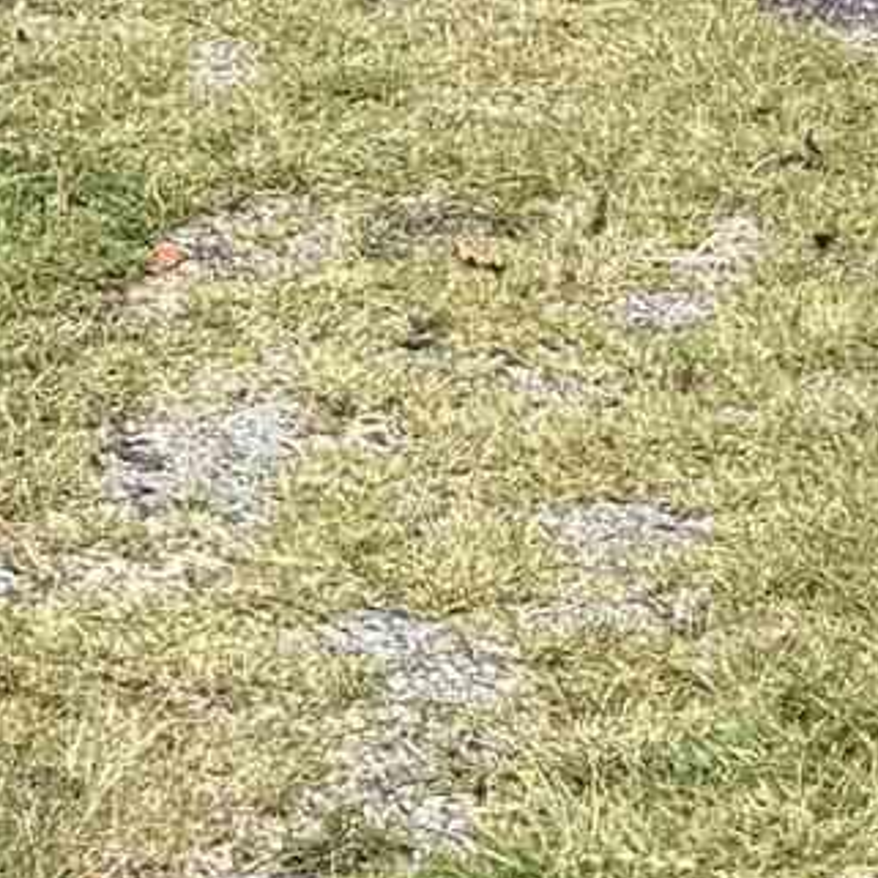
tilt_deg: -0.7
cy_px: -1753
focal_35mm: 203
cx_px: -205
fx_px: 5825
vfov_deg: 7.6
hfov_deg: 8.5
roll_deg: +0.4
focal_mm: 6.76
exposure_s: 1/3425
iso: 80
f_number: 1.78
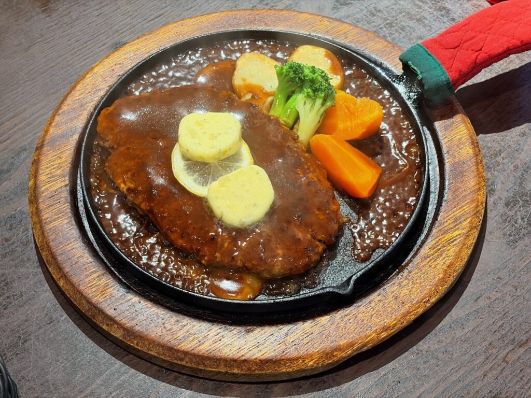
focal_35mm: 52
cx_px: 266
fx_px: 798
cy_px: 199
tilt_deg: -55.2
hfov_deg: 36.8
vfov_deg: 28.0
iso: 200
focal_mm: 5.96
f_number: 1.6
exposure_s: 1/33
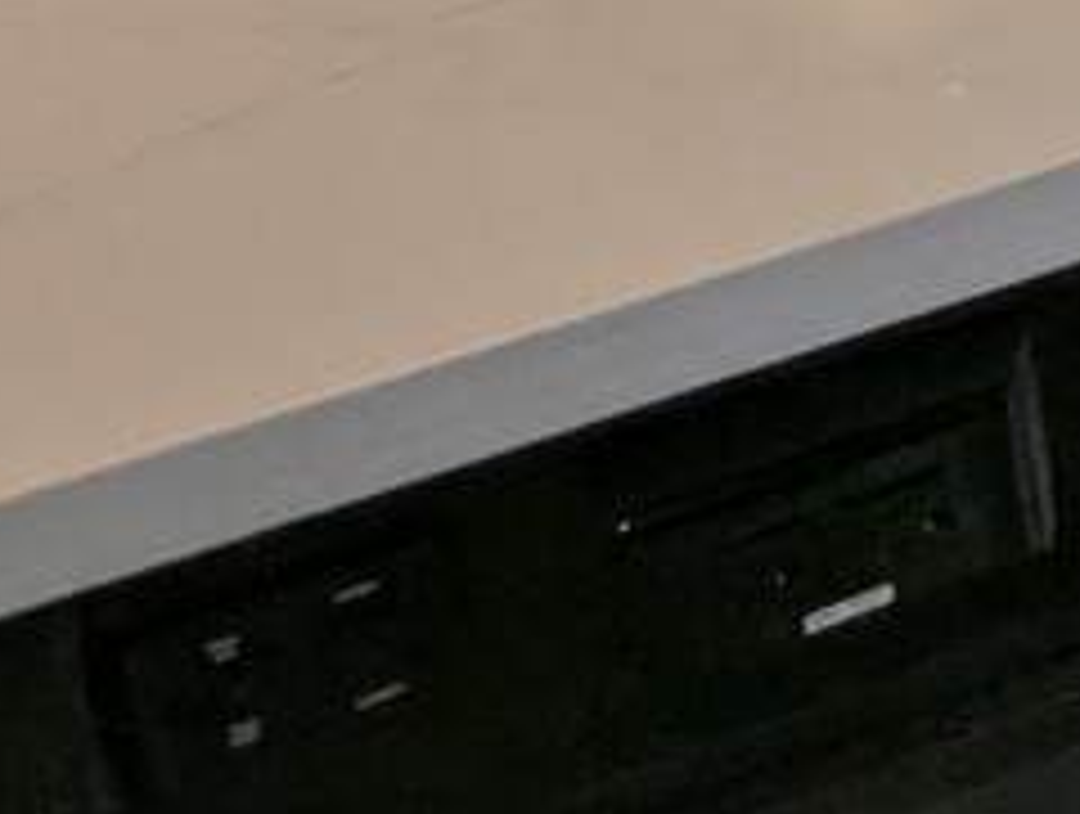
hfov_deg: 16.4
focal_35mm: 93
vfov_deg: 12.0
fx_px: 2907
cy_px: -1282
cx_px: 2131
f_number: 2.2
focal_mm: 2.35
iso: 111
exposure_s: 1/161
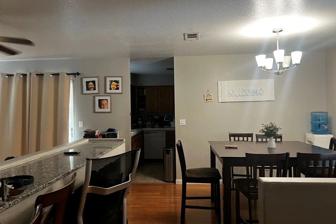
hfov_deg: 65.5
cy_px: 109
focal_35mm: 28
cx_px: 168
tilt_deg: +0.3
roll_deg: +0.9
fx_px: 261
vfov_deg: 46.4
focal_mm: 5.7
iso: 250
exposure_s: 1/60
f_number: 1.5
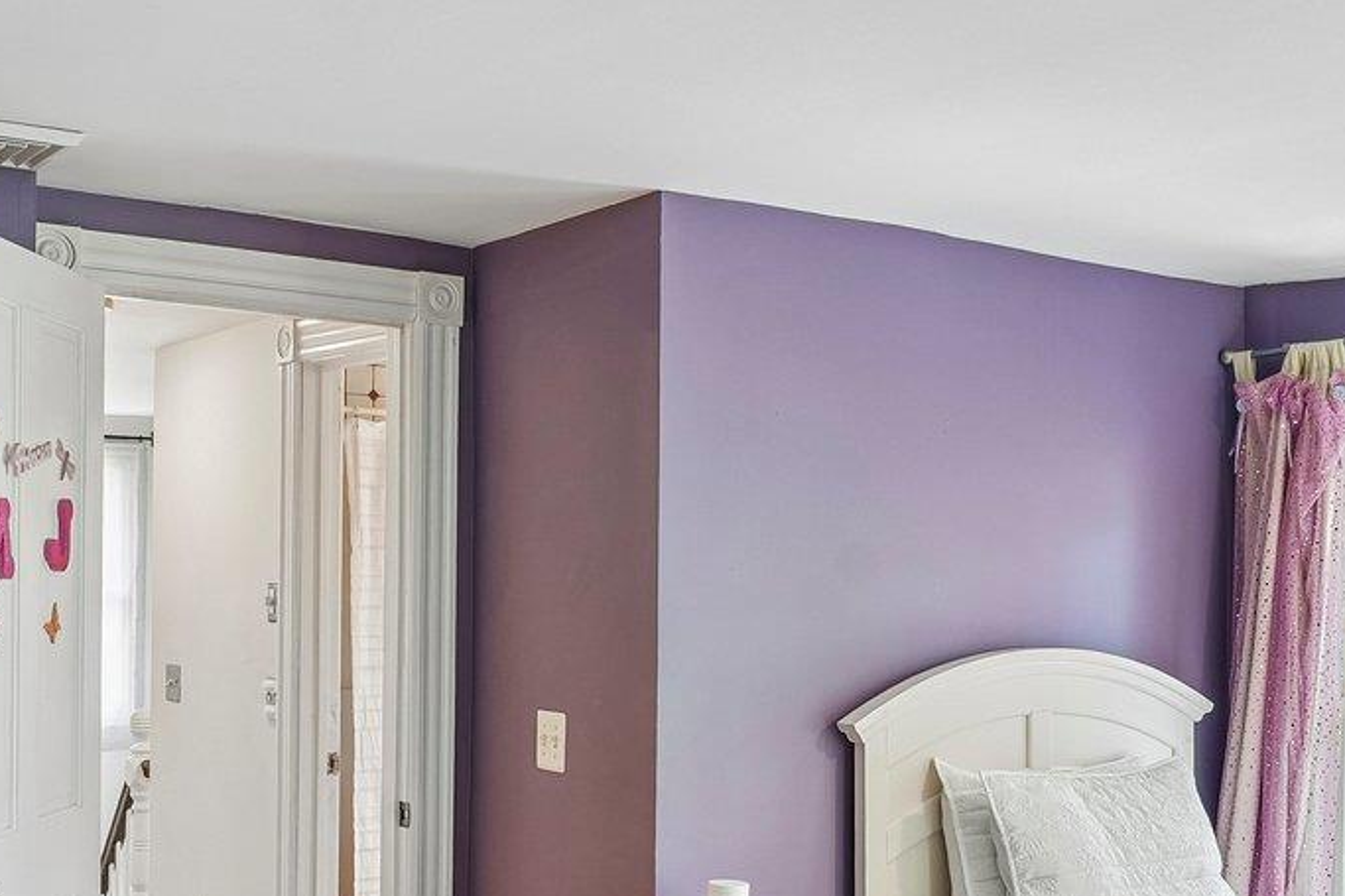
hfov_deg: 41.1
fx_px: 1793
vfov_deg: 27.8
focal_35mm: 48
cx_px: 634
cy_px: 631
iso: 400
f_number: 8
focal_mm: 16
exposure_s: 1/6
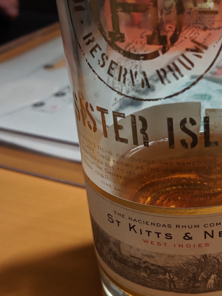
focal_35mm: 52
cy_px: 92
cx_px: 203
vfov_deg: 36.3
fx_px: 445
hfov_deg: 27.0
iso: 95
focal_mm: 4.44
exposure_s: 1/33.3
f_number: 1.8
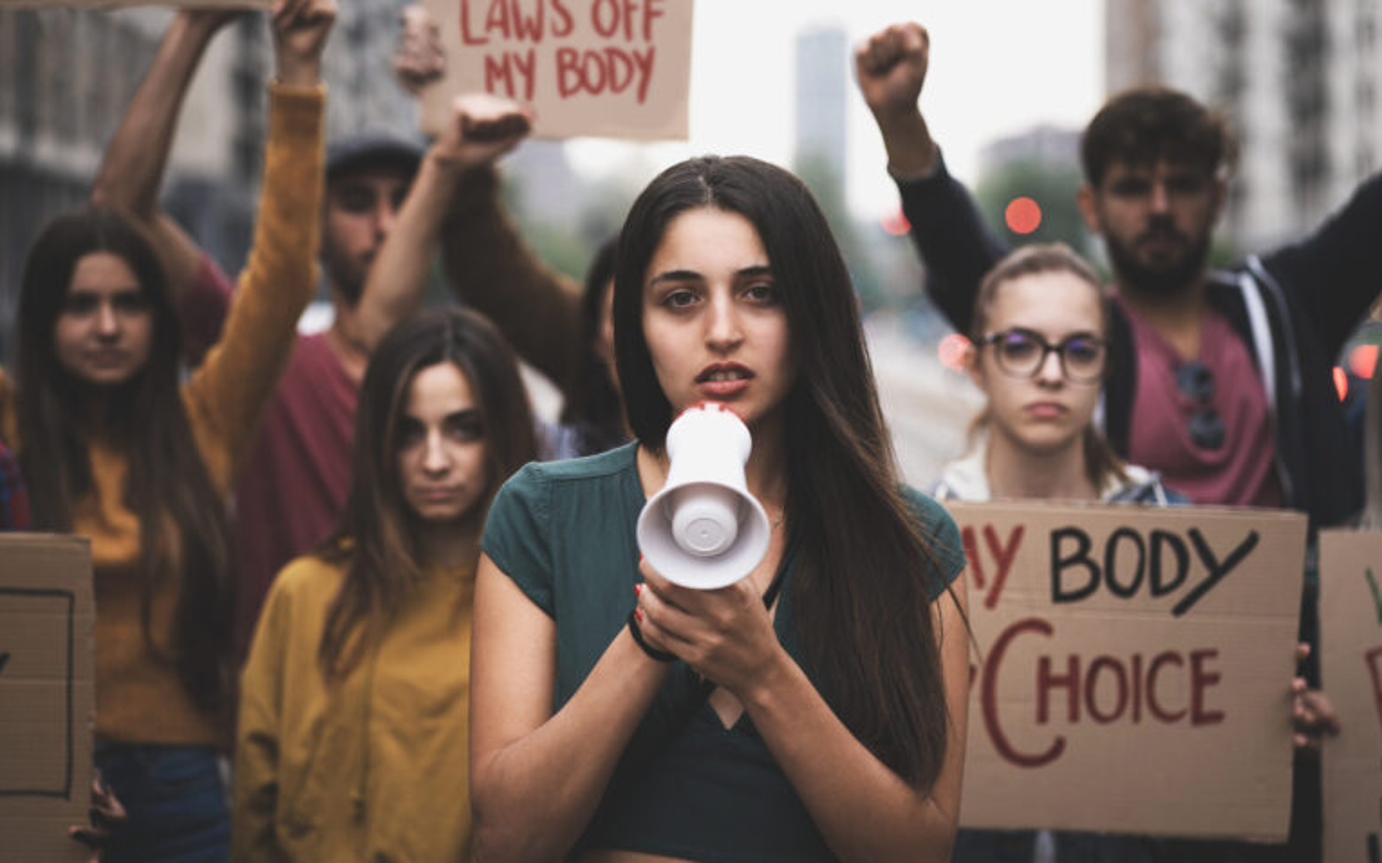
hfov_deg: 23.8
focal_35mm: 87
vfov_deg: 15.0
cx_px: 690
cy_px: 419
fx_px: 3277
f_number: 2.8
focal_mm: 85
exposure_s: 1/125
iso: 100
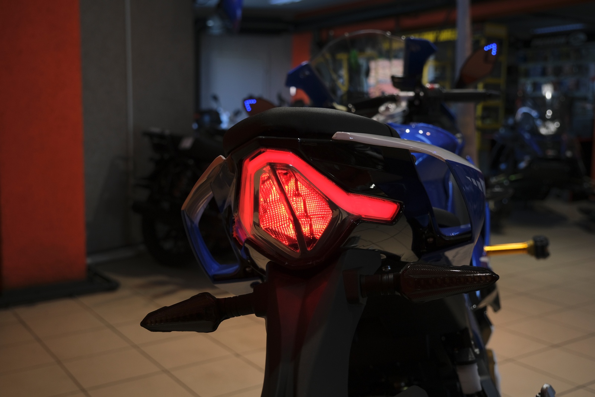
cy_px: 198
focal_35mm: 37
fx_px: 612
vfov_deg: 35.9
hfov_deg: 51.9
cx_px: 298
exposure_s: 1/100
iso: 400
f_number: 4
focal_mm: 24.7
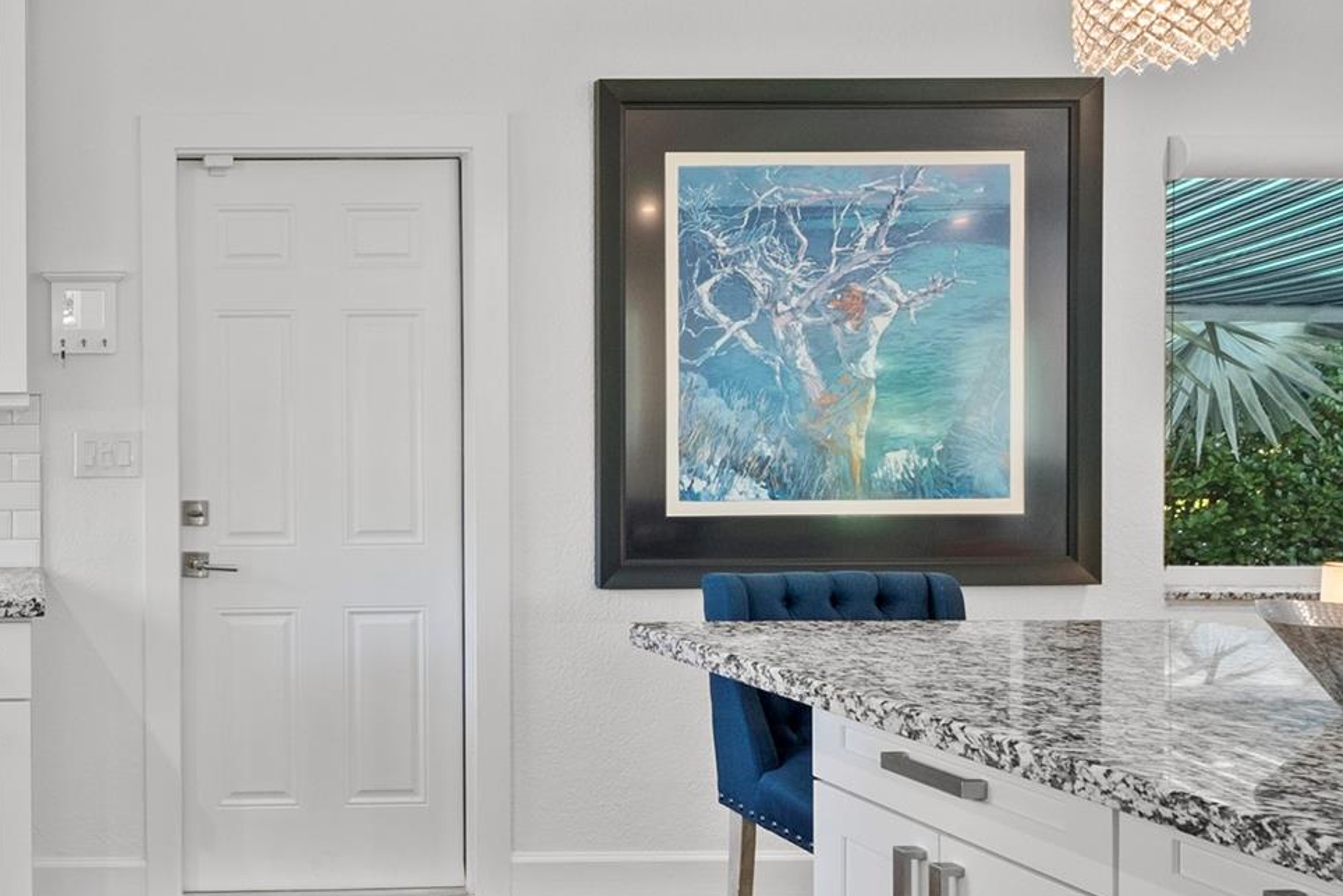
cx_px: 29
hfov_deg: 47.3
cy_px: 449
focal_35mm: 34
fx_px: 1268
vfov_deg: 38.9
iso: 2000
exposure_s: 1/3
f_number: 8
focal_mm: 16
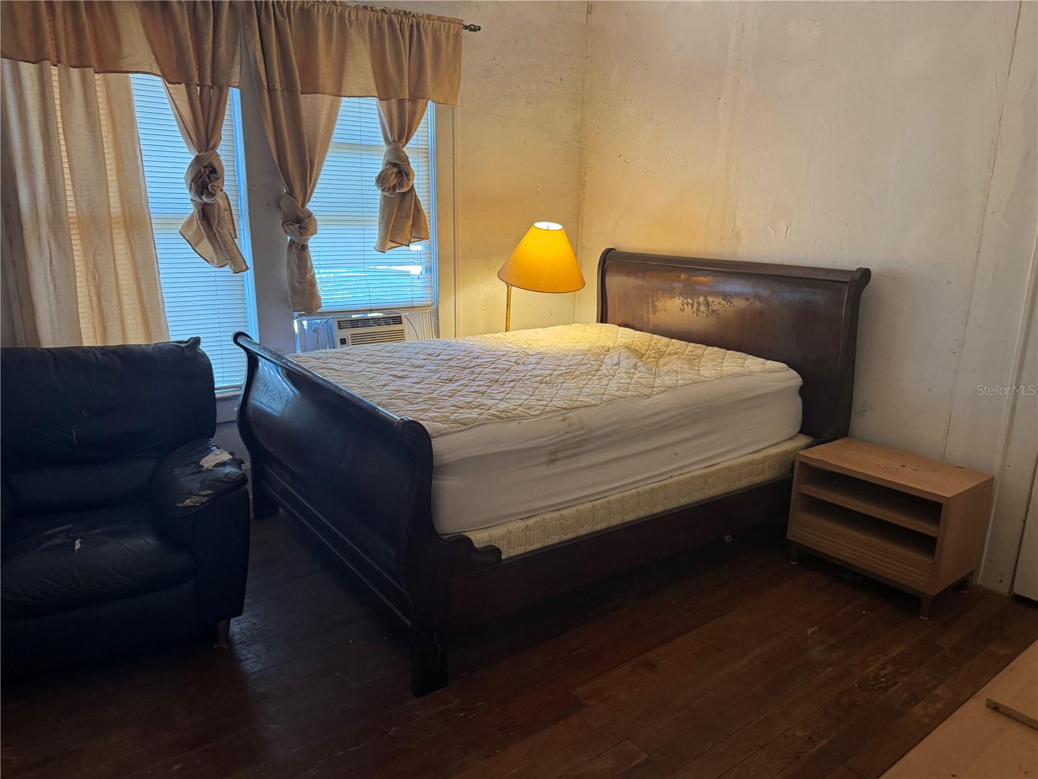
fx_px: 720
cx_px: 519
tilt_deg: -16.3
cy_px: 390
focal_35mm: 24
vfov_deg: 56.8
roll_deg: -1.0
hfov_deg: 71.6
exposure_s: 1/60
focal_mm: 6.76
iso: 320
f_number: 1.78
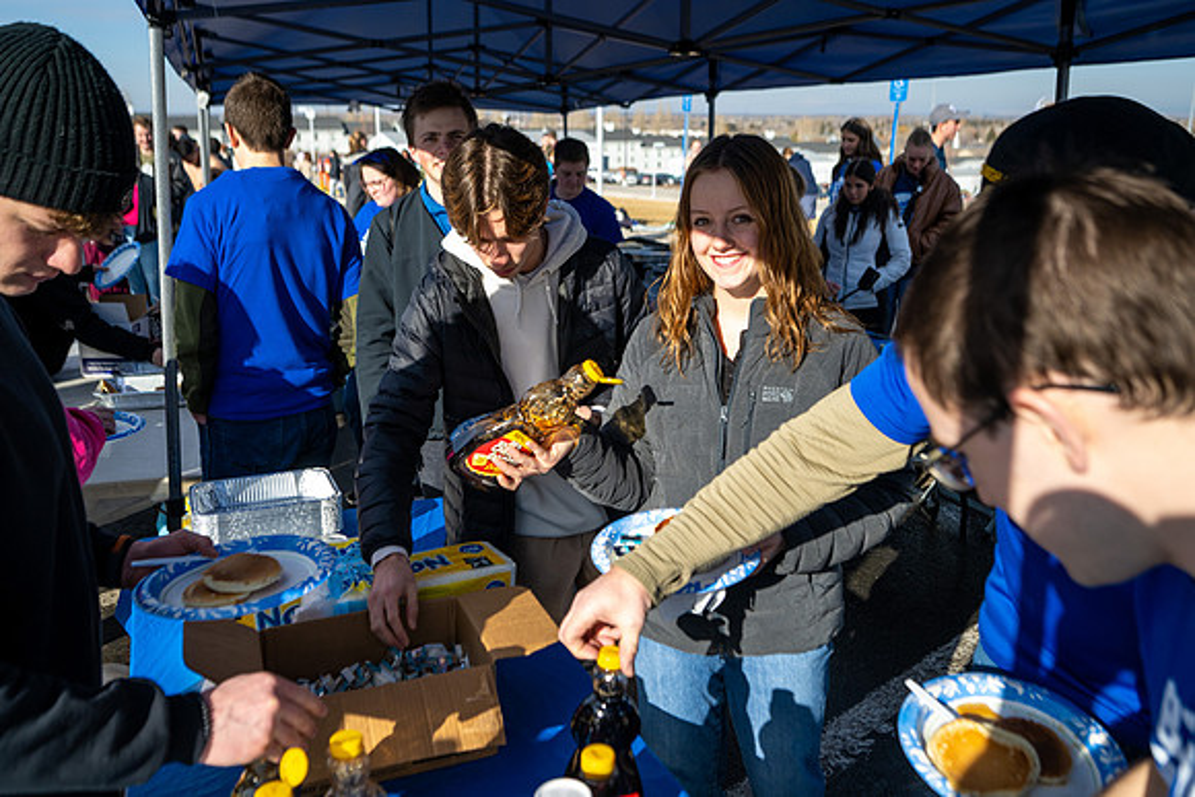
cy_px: 398
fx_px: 996
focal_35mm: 30
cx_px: 598
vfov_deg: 43.6
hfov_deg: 61.9
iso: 250
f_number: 4
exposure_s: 1/1600
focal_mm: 30
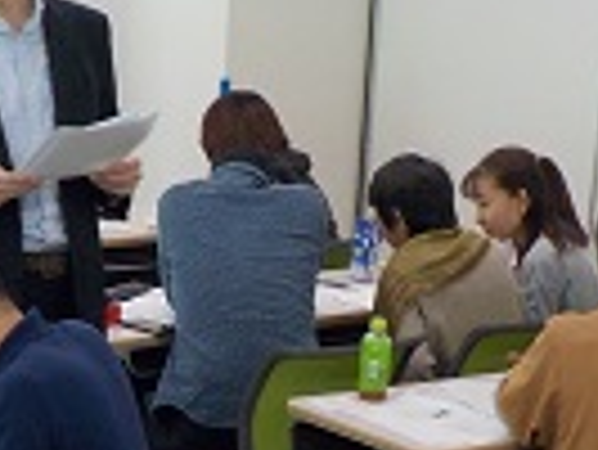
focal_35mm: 113
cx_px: 184
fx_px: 1954
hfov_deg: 17.3
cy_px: 506
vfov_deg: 12.9
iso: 200
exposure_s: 1/30
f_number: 3.3
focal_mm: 4.1
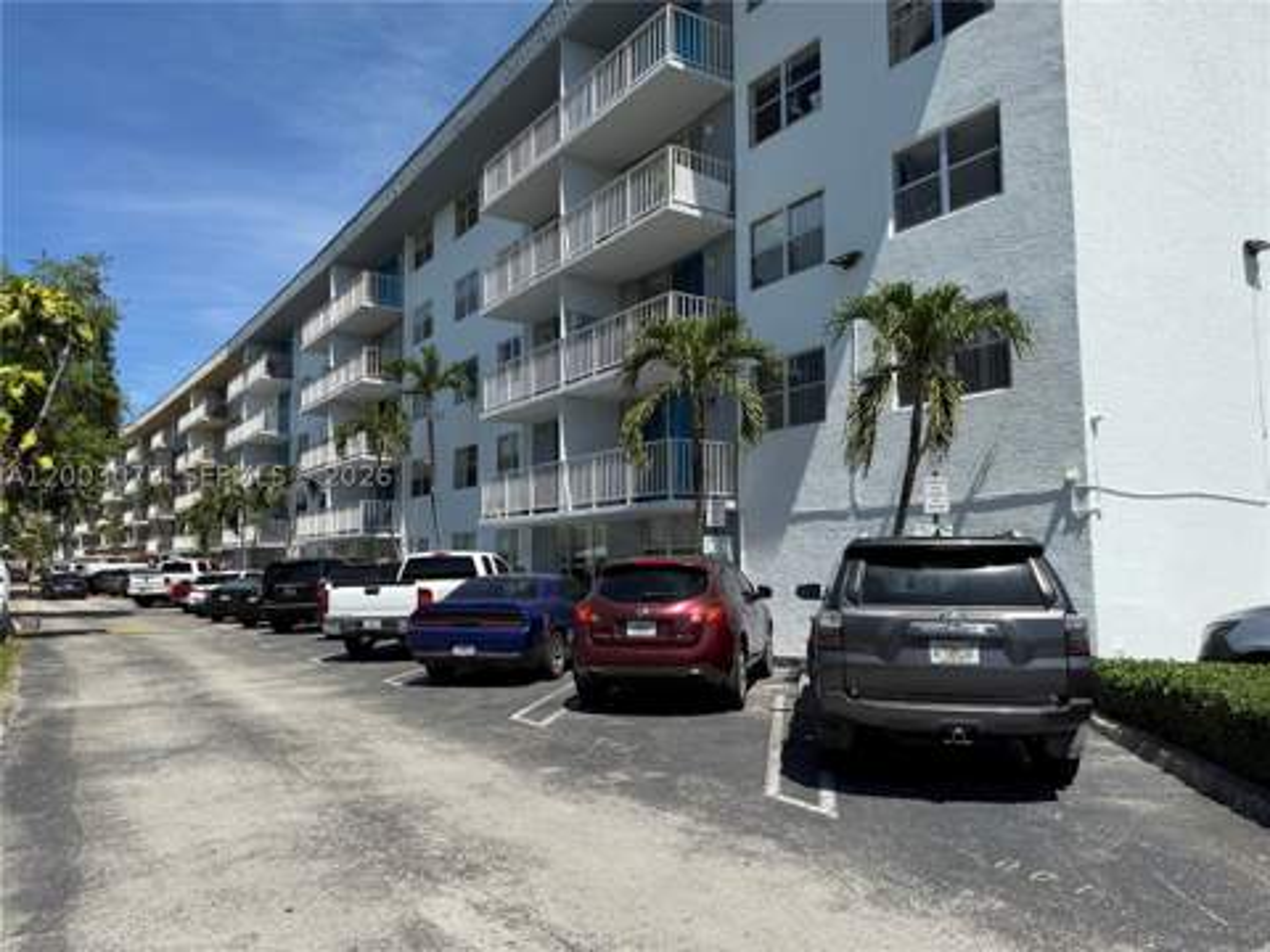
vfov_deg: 56.8
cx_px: 635
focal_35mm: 24
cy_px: 476
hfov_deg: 71.6
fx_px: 881
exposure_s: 1/3953
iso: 80
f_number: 1.78
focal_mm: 6.76
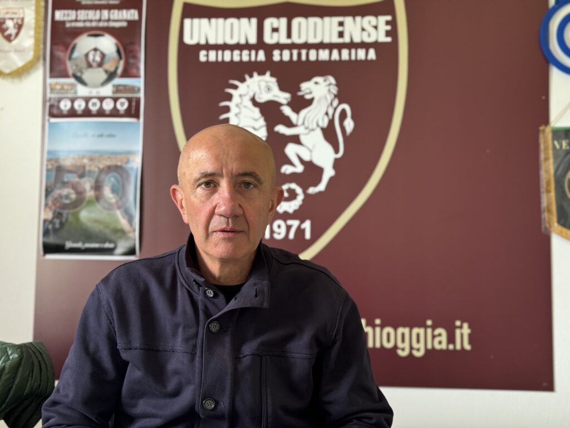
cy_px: 214
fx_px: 790
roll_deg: -0.4
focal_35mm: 48
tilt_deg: +4.5
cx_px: 285
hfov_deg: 39.7
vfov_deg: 30.3
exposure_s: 1/60
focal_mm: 6.86
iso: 160
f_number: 1.78
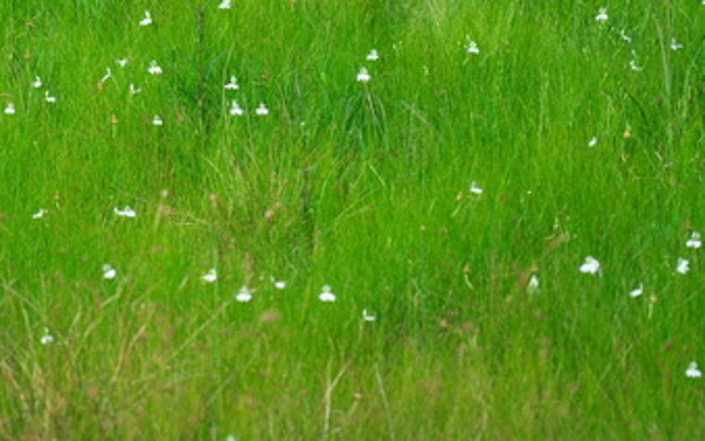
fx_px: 3594
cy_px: 53
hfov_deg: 11.2
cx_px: 166
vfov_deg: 7.0
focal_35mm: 187
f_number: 4
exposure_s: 1/1000
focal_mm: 105
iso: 100
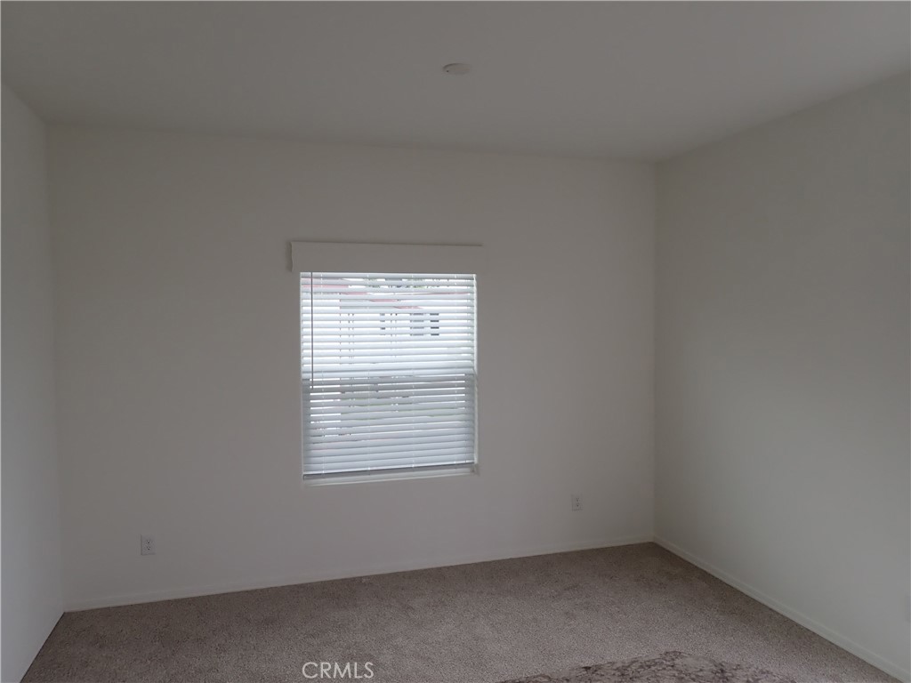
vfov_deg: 54.9
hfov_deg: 69.4
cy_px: 342
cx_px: 456
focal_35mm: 25
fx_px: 658
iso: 100
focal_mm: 4.5
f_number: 2.8
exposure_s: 1/60
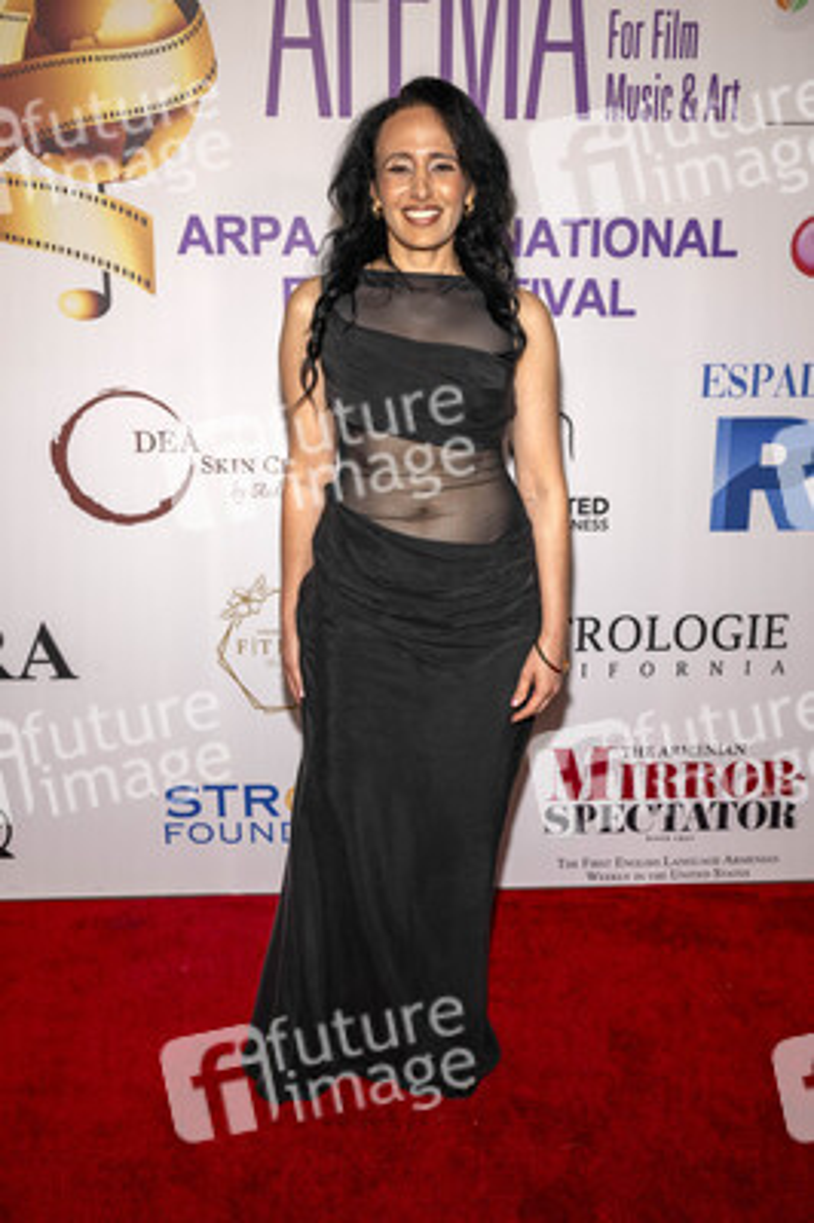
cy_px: 612
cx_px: 407
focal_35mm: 34
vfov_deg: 55.1
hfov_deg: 38.3
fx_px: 1172
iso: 800
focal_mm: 34.5
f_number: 6.3
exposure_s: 1/200
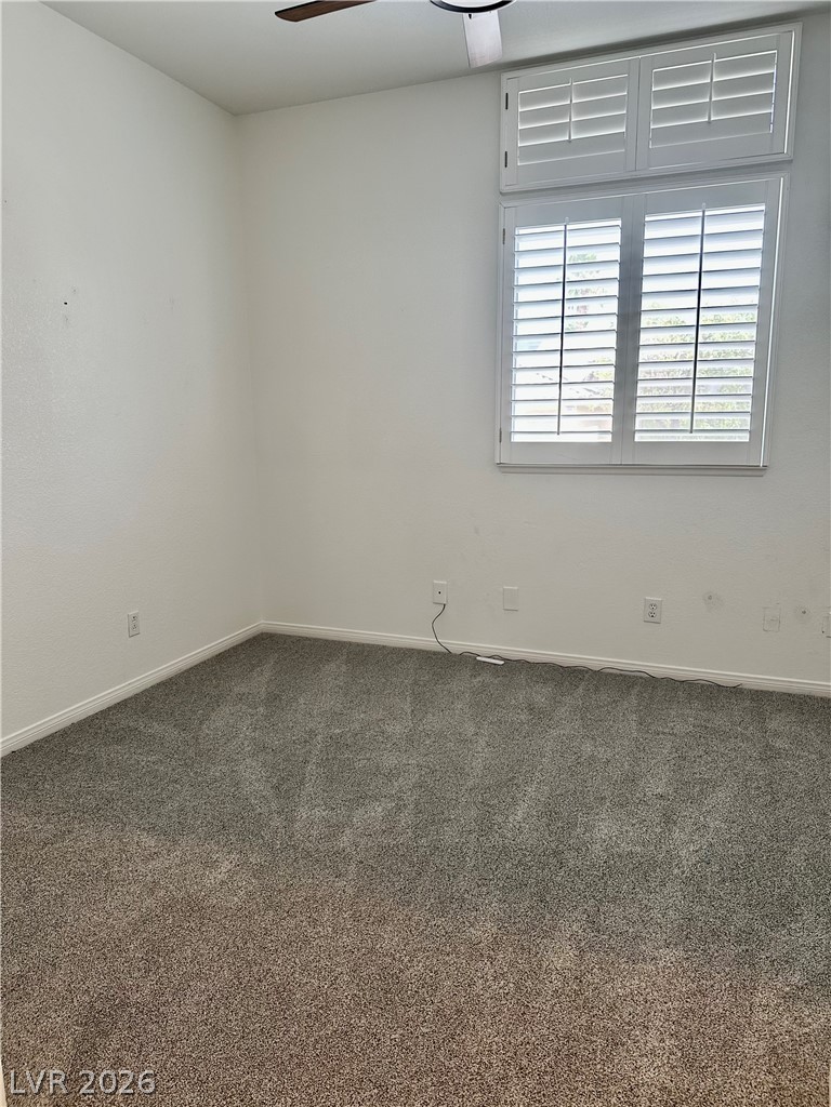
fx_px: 768
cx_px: 416
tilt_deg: -10.2
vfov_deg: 71.6
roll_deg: +0.0
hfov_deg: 56.8
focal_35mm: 24
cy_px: 554
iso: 160
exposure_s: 1/60
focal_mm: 6.86
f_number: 1.78
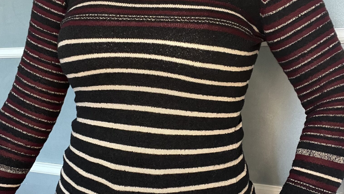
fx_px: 401
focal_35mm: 44
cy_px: 93
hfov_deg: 46.4
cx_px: 171
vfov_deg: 27.1
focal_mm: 2.71
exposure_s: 1/37
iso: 320
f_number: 2.2
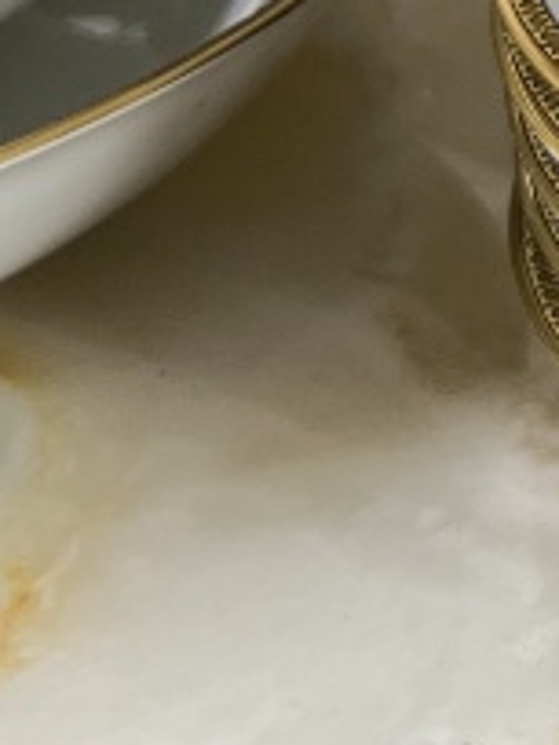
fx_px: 3294
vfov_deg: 12.2
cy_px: -413
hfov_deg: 8.8
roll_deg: +0.2
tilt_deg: -16.8
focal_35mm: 153
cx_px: 1315
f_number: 1.5
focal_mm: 5.7
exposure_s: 1/100
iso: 100
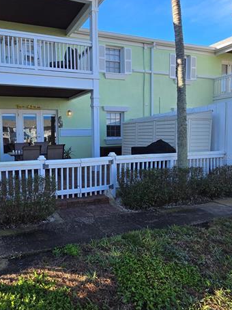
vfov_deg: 76.4
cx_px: 55
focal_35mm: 22
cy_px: 157
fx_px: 197
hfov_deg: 57.6
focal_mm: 2.2
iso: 50
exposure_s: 1/633
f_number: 2.2
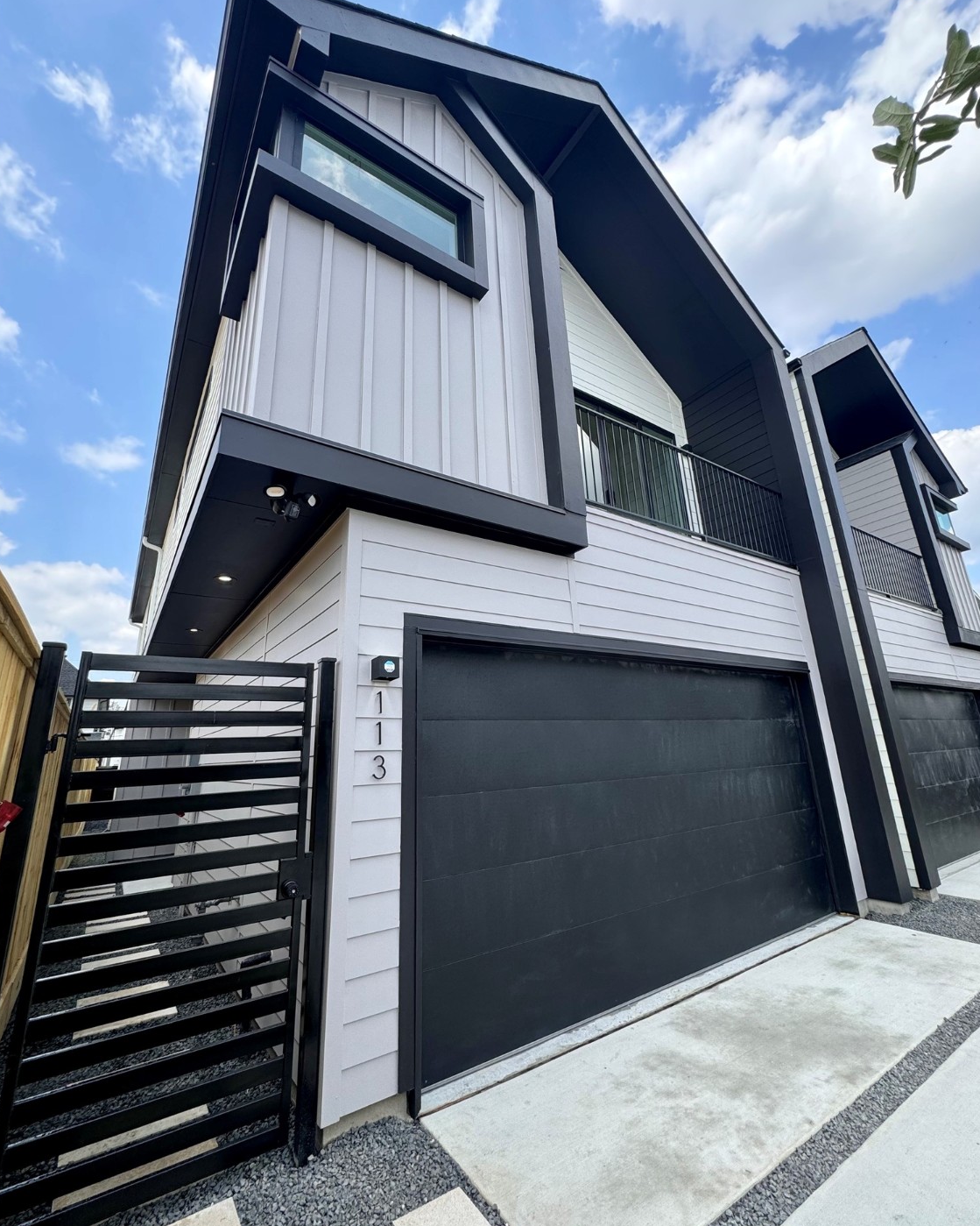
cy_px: 593
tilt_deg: +16.0
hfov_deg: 84.0
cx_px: 493
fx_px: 544
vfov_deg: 96.8
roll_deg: +1.9
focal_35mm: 15
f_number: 2.2
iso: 40
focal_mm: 2.22
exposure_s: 1/641
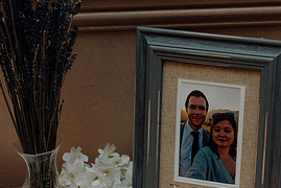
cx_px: 218
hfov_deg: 18.1
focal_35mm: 112
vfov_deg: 12.1
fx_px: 875
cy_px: 190
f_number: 3.5
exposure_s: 1/160
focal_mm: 52
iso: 3200
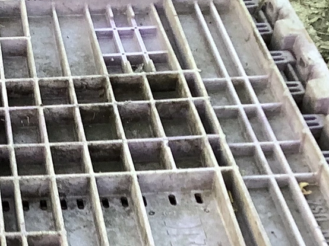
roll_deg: -1.9
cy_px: 273
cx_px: -53
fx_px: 1064
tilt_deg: -41.8
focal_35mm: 112
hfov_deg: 16.9
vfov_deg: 13.0
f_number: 2.4
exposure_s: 1/50
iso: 64
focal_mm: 3.3
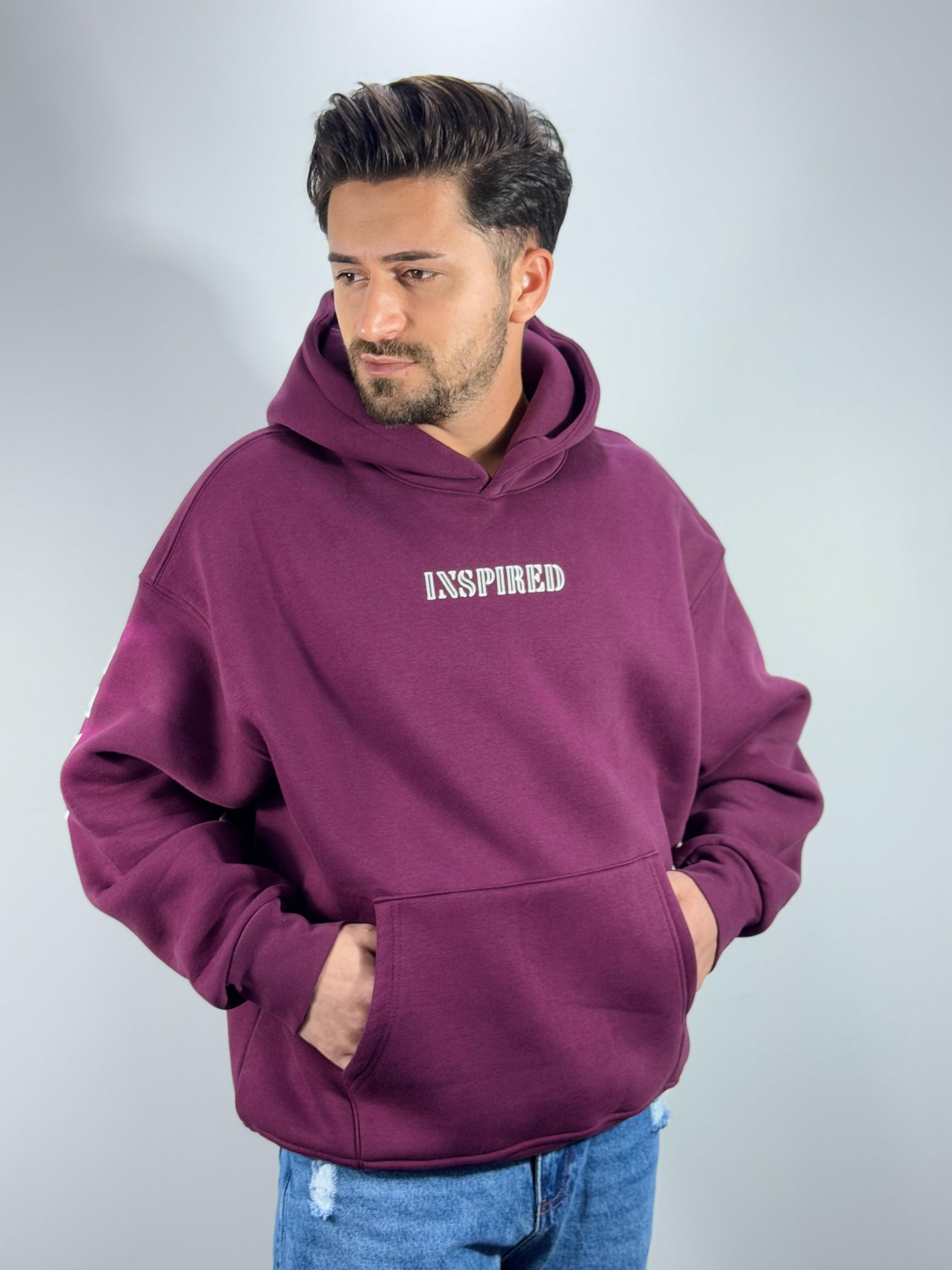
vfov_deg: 39.7
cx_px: 476
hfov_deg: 30.3
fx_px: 1760
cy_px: 635
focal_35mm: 48
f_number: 1.78
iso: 125
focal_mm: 6.76
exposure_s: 1/100
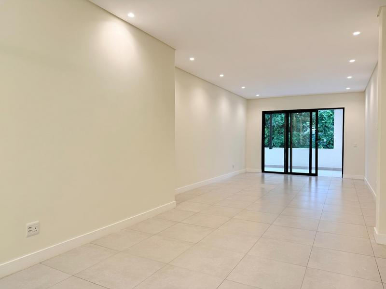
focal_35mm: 24
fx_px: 268
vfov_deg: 56.8
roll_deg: -0.2
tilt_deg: -0.7
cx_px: 193
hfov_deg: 71.6
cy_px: 144
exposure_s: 1/100
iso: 100
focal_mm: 6.76
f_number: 1.78
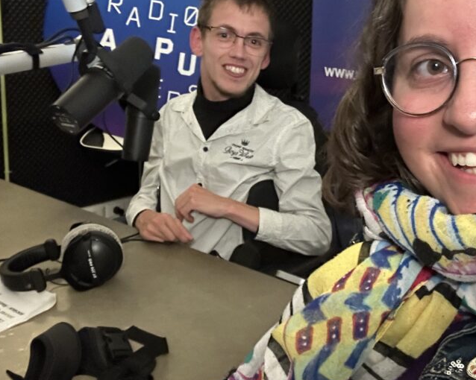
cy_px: 195
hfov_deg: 39.3
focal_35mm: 47
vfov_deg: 32.1
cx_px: 292
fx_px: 662
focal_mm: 2.69
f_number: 1.9
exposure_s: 1/25
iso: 500
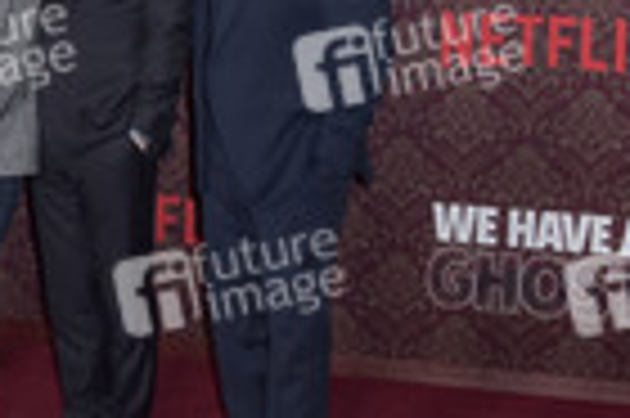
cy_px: -54
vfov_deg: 14.8
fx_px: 1573
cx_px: -162
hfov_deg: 20.8
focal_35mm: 90
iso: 1000
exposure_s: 1/250
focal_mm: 28
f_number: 6.3
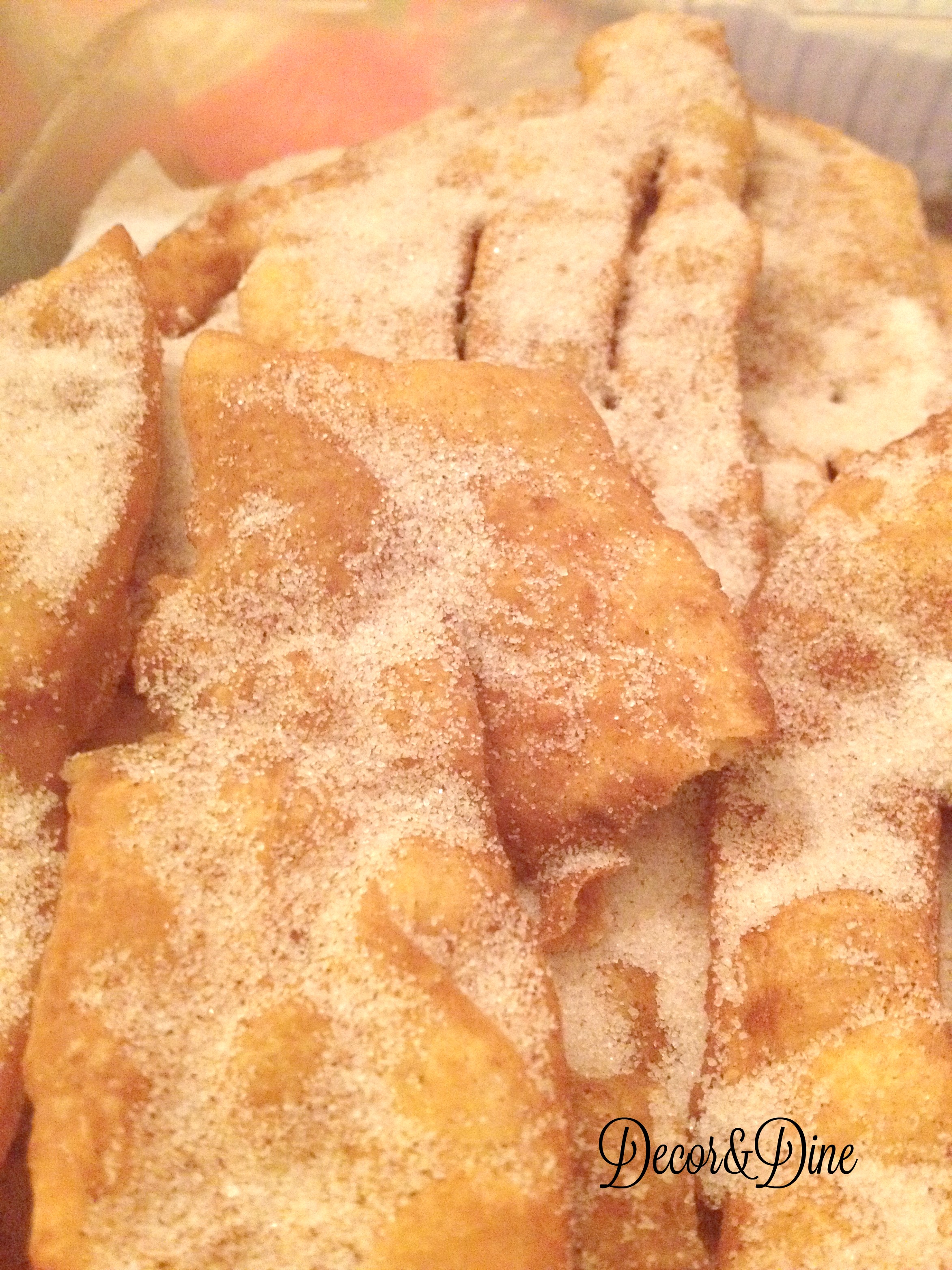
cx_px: 476
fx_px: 1283
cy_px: 635
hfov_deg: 40.7
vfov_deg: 52.6
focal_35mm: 35
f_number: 2.4
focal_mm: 4.28
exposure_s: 1/15
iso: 640
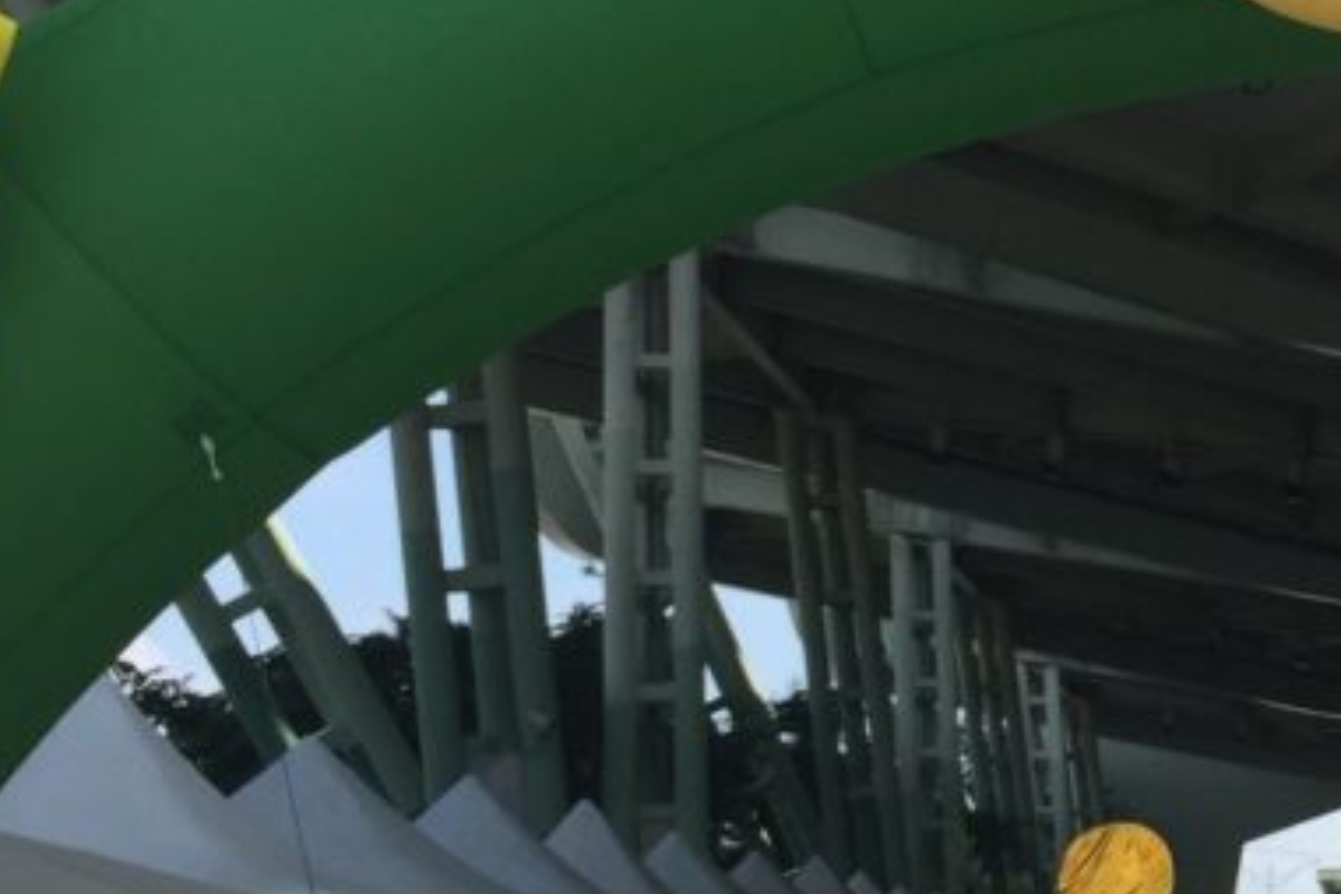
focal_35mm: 95
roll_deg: +0.1
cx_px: 1570
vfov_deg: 14.4
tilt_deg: +9.3
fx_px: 3538
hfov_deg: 20.2
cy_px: 355
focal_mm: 4.15
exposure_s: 1/1276
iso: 32
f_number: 2.2
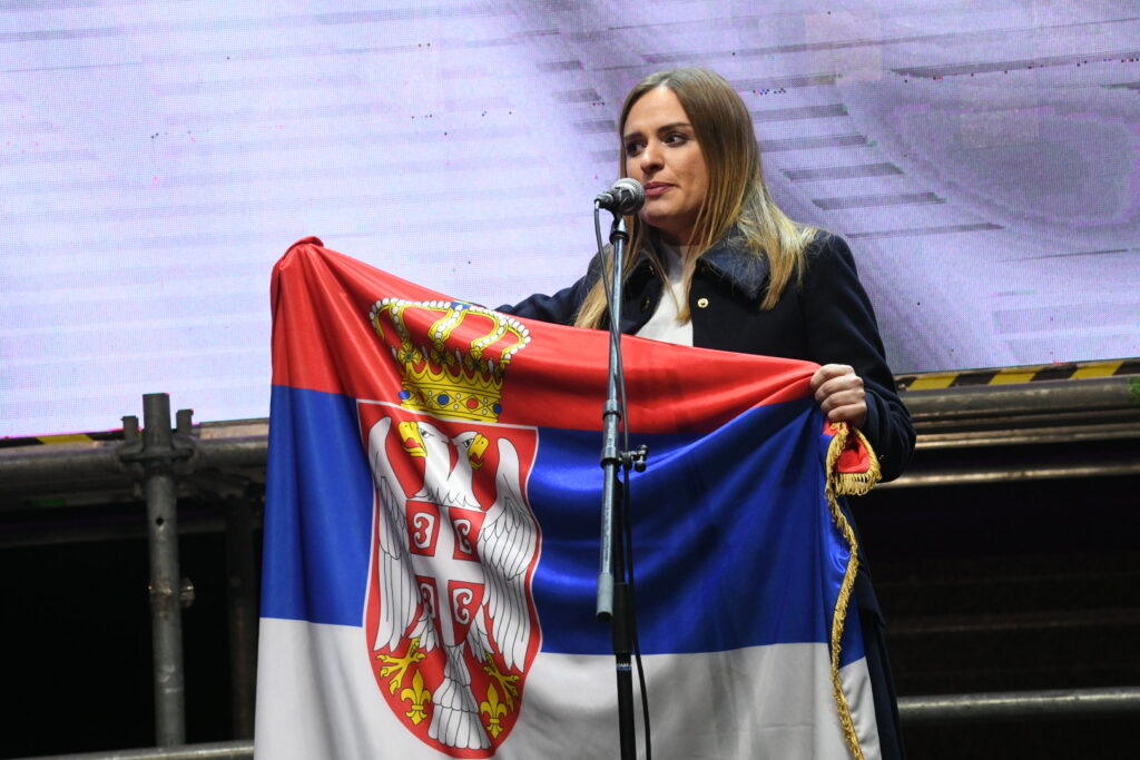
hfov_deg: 10.3
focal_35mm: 200
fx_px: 6334
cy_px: 380
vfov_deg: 6.9
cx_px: 570
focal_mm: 200
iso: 5000
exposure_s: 1/250
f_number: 9
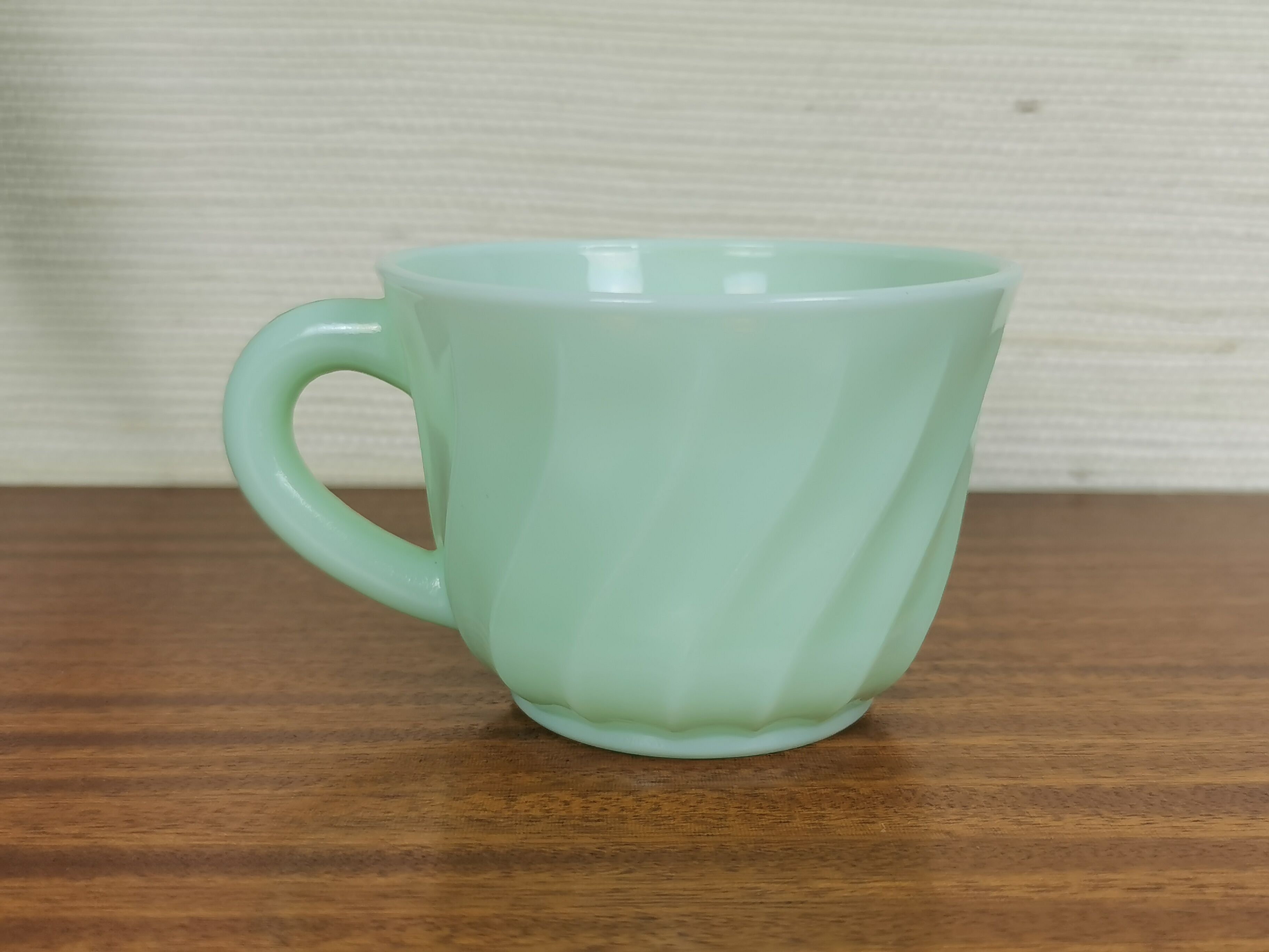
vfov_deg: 34.3
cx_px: 634
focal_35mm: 42
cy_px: 476
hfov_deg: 44.8
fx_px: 1540
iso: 50
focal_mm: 5.58
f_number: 1.8
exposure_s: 1/100
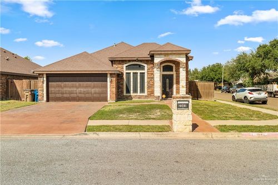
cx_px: 139
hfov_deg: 61.9
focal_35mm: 30
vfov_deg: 43.6
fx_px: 232
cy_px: 92
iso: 100
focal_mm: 30
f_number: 8
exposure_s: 1/25
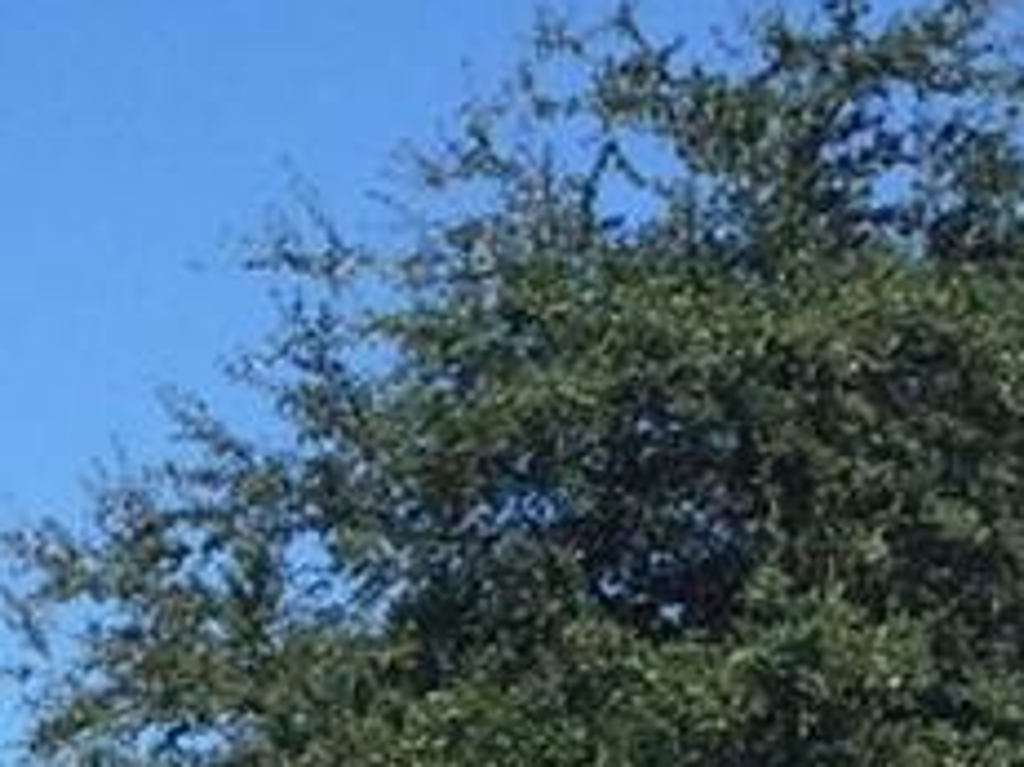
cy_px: 1343
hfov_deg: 9.3
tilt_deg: +3.2
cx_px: -993
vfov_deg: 7.2
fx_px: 5943
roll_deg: -0.2
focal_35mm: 201
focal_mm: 4.15
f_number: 2.2
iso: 32
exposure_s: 1/2326
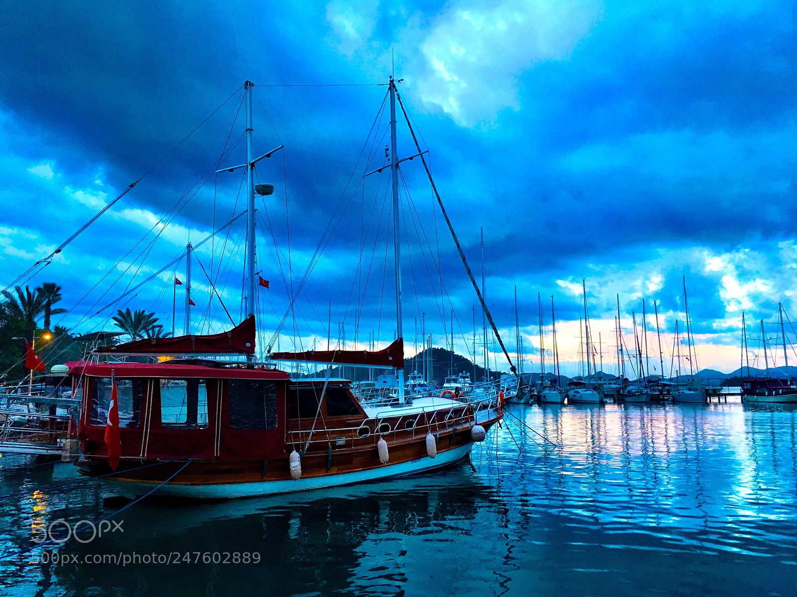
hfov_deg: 61.7
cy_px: 298
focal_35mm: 29
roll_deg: +1.2
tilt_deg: +9.1
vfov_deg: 48.2
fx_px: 668
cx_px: 398
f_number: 2.2
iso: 125
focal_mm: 4.15
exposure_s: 1/33
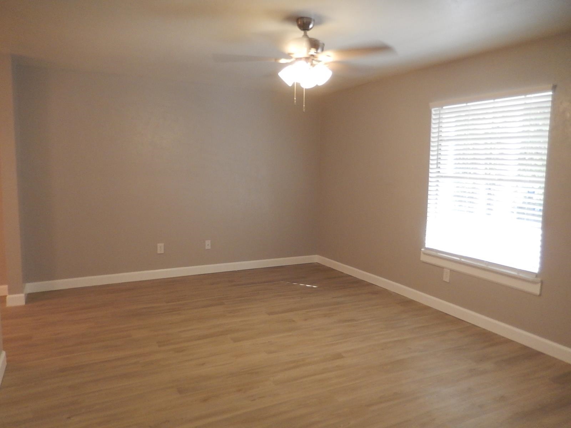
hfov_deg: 69.4
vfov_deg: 54.9
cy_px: 214
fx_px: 412
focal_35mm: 25
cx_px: 286
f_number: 3.4
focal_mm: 4.5
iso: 320
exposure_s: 1/30
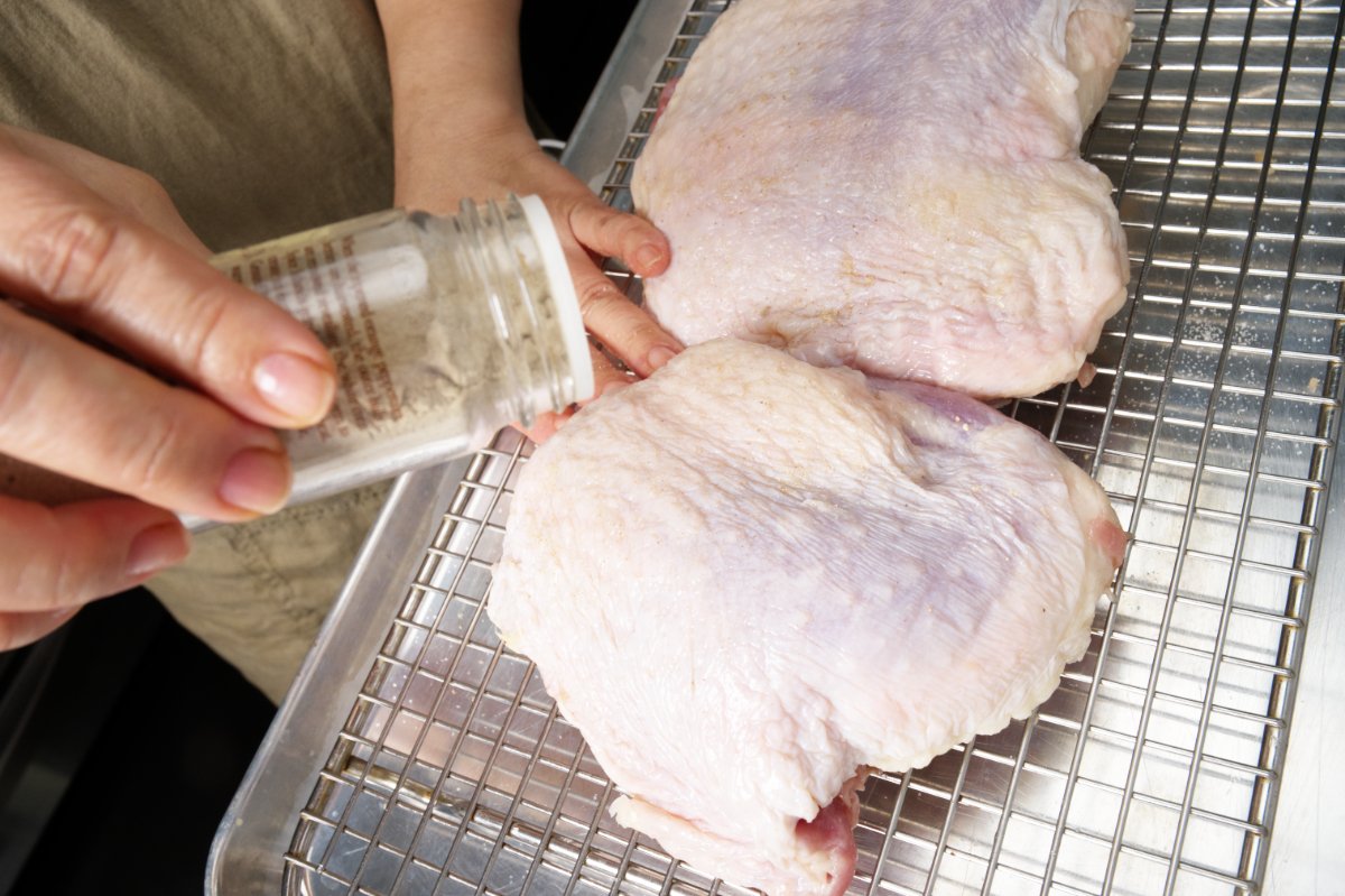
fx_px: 1214
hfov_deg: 58.0
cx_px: 672
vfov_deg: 40.5
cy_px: 448
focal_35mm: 32
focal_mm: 32.5
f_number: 13
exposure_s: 1/320
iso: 1000
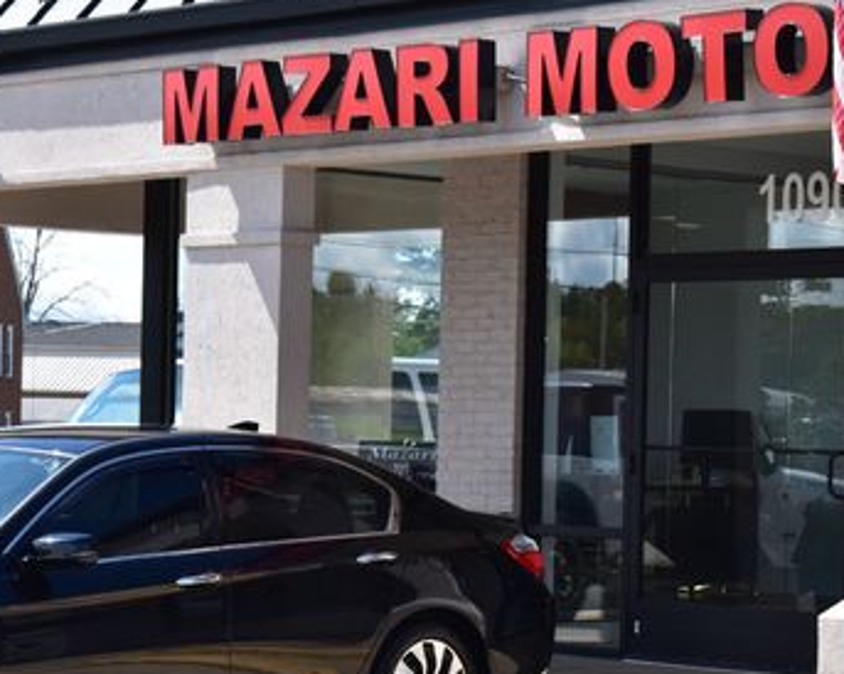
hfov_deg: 15.2
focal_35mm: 126
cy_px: 467
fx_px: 3146
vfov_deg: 12.2
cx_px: 258
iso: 400
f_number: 11
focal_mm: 48
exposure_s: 1/400
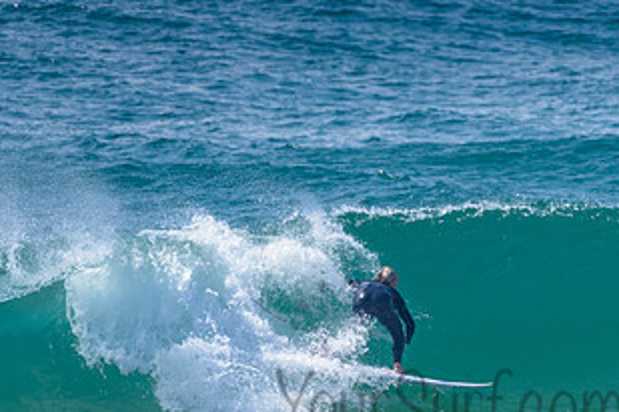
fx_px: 19772
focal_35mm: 1150
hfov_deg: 1.8
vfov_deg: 1.2
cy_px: 296
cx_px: 352
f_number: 5.6
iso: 125
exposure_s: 1/2000
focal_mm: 500
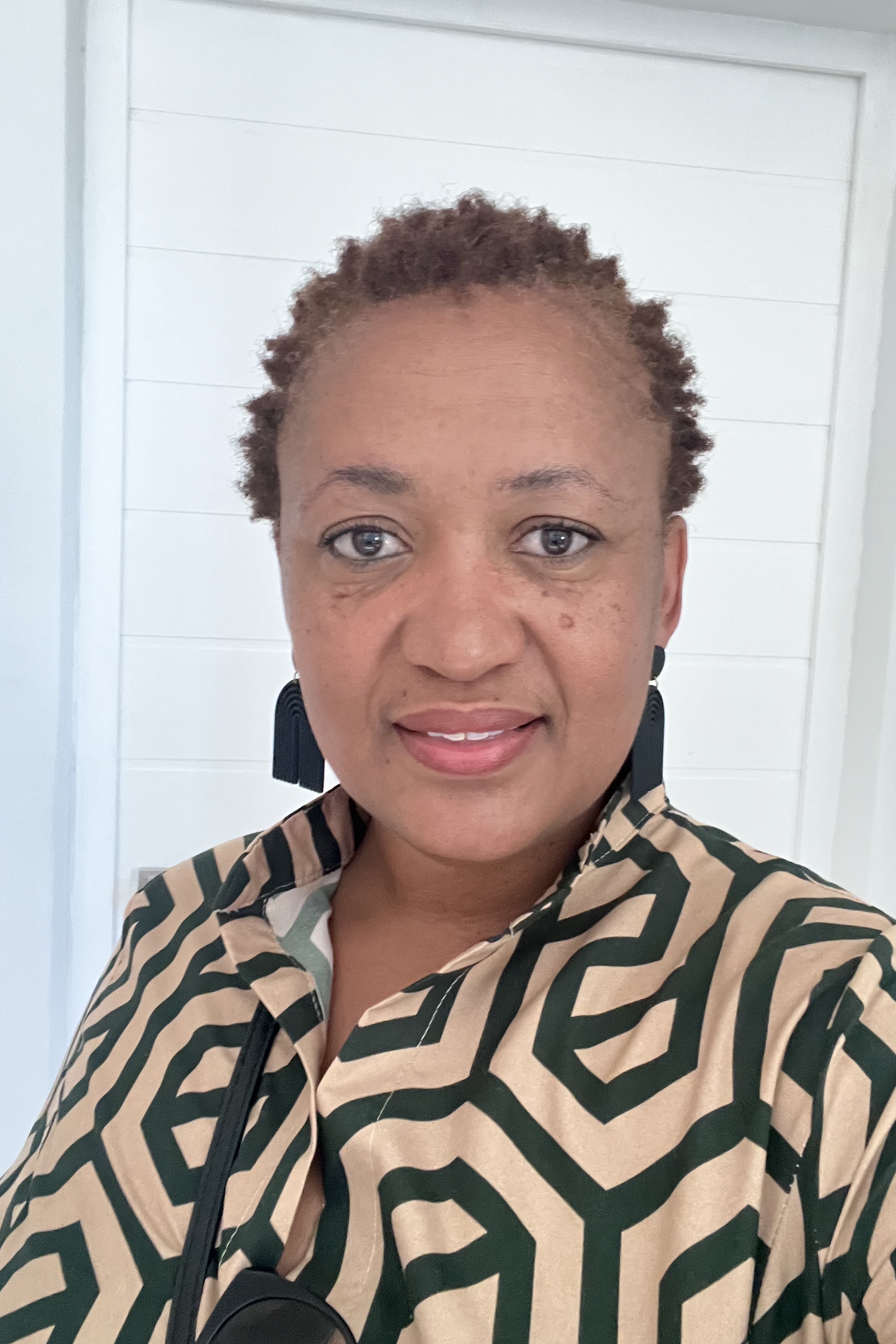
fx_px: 1195
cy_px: 665
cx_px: 482
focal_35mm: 32
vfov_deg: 58.7
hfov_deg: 41.1
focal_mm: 2.71
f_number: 2.2
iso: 800
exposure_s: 1/15
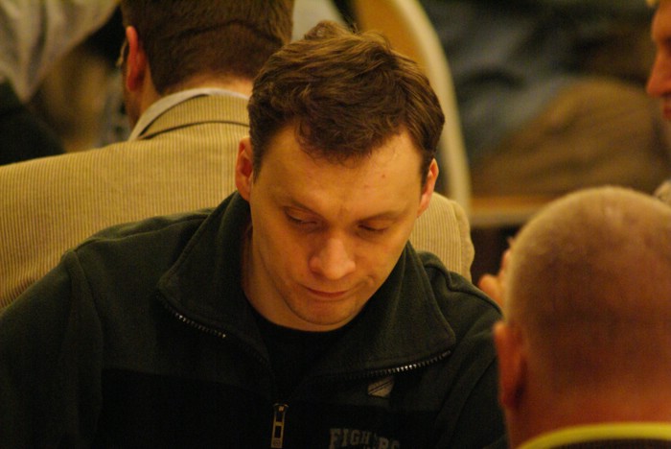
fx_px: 8394
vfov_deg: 3.1
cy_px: 224
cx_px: 336
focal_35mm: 450
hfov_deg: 4.6
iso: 1600
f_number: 5.6
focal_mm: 300
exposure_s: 1/13
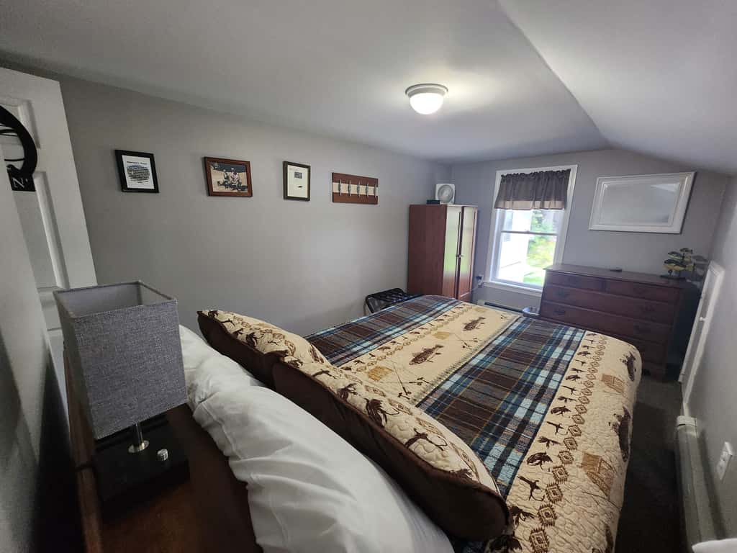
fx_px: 277
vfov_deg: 89.9
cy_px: 276
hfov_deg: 106.2
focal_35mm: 13
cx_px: 368
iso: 400
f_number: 2.2
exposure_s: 1/60
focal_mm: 1.74
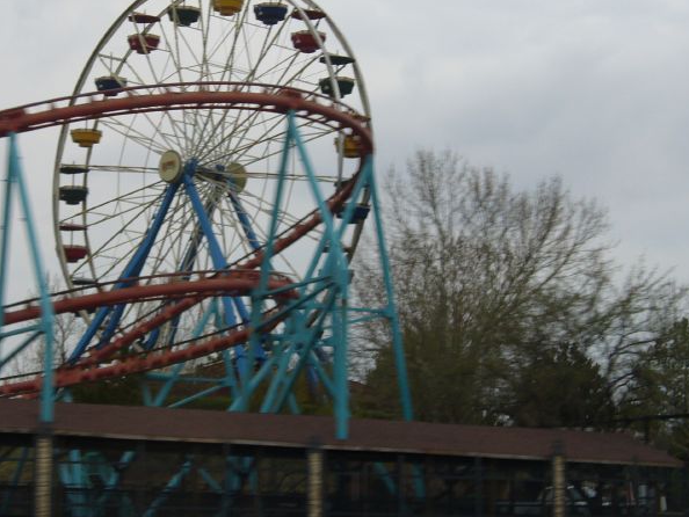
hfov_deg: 18.7
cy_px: 216
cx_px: 240
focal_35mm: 105
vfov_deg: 14.1
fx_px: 2091
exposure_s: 1/80
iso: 80
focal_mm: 12.8
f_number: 3.3
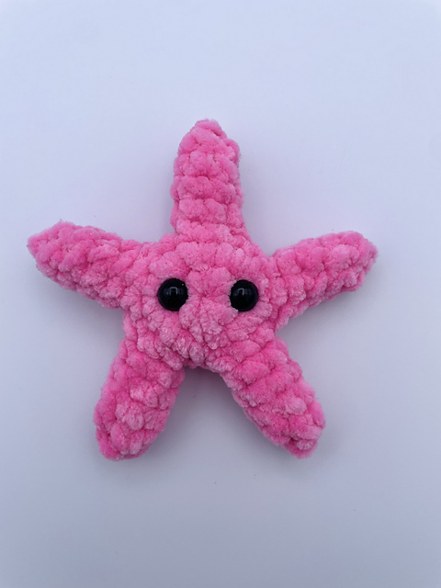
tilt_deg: -75.0
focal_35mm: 26
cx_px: 220
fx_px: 442
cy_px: 294
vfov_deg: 67.3
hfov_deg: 53.1
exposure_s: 1/888
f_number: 1.6
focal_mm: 4.2
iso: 32
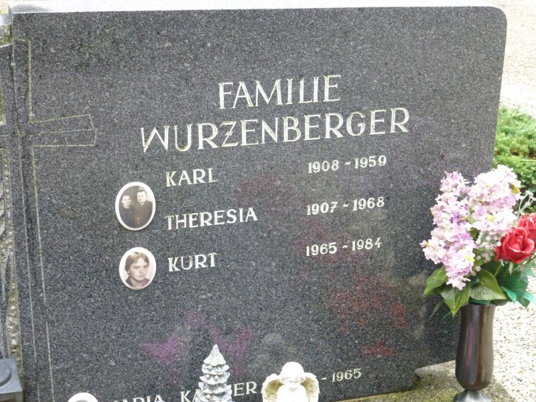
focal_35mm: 75
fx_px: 1161
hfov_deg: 26.0
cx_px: 268
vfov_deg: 19.6
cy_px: 201
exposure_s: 1/250
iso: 640
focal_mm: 13.3
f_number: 5
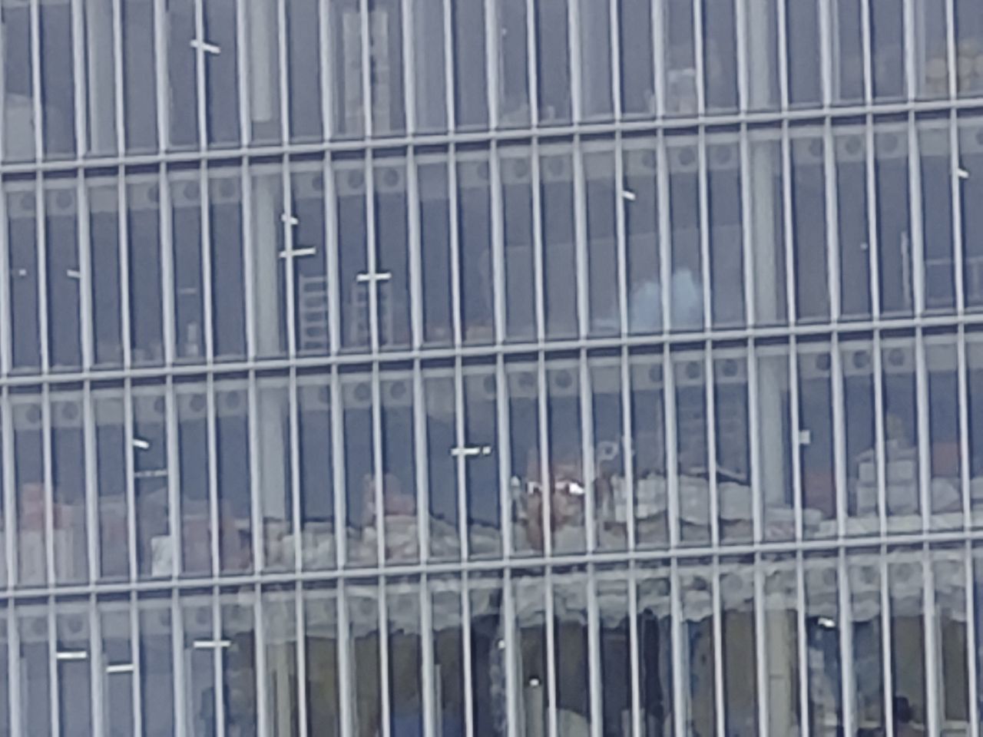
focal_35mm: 75
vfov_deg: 19.6
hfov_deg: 26.0
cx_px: 492
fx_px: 2130
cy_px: 368
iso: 50
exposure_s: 1/552
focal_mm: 7.06
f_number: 2
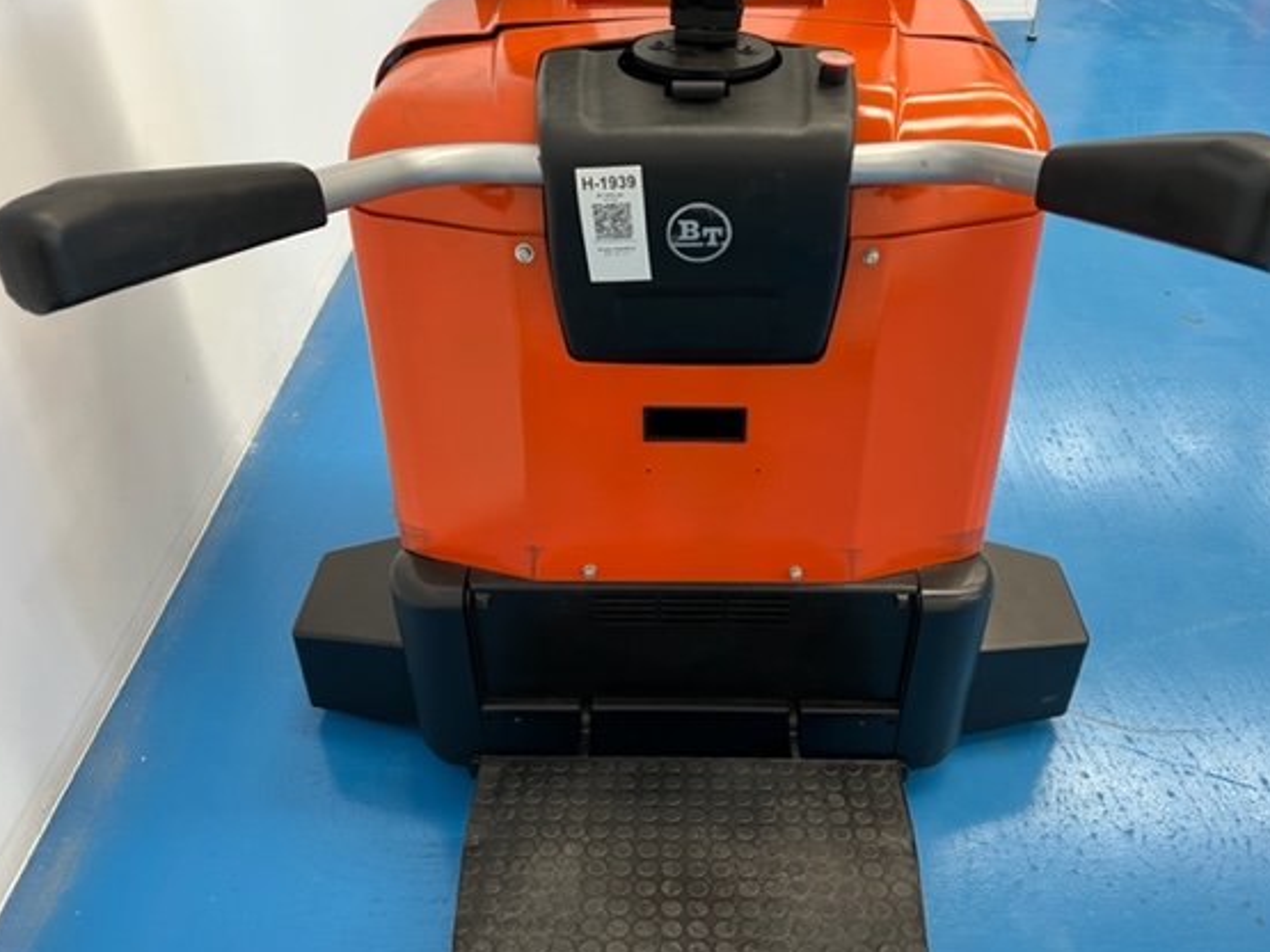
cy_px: 526
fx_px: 1100
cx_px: 680
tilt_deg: -39.6
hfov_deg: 59.9
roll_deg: +0.5
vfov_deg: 46.7
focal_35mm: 30
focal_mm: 5.7
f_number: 1.5
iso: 125
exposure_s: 1/86
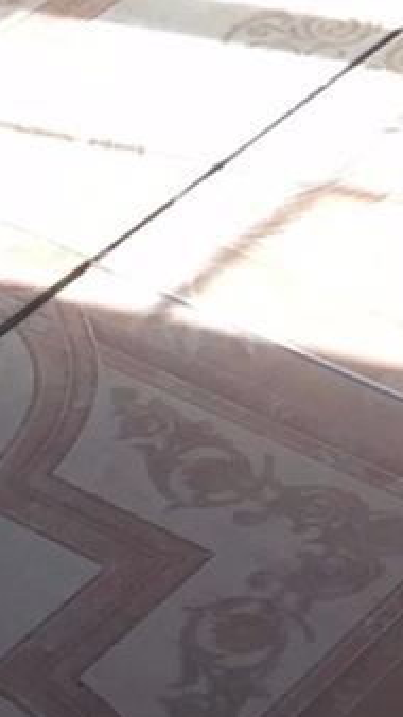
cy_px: -1207
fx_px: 3554
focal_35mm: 187
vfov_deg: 9.7
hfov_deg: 6.5
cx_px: 178
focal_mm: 4.15
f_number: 2.2
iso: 32
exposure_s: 1/123
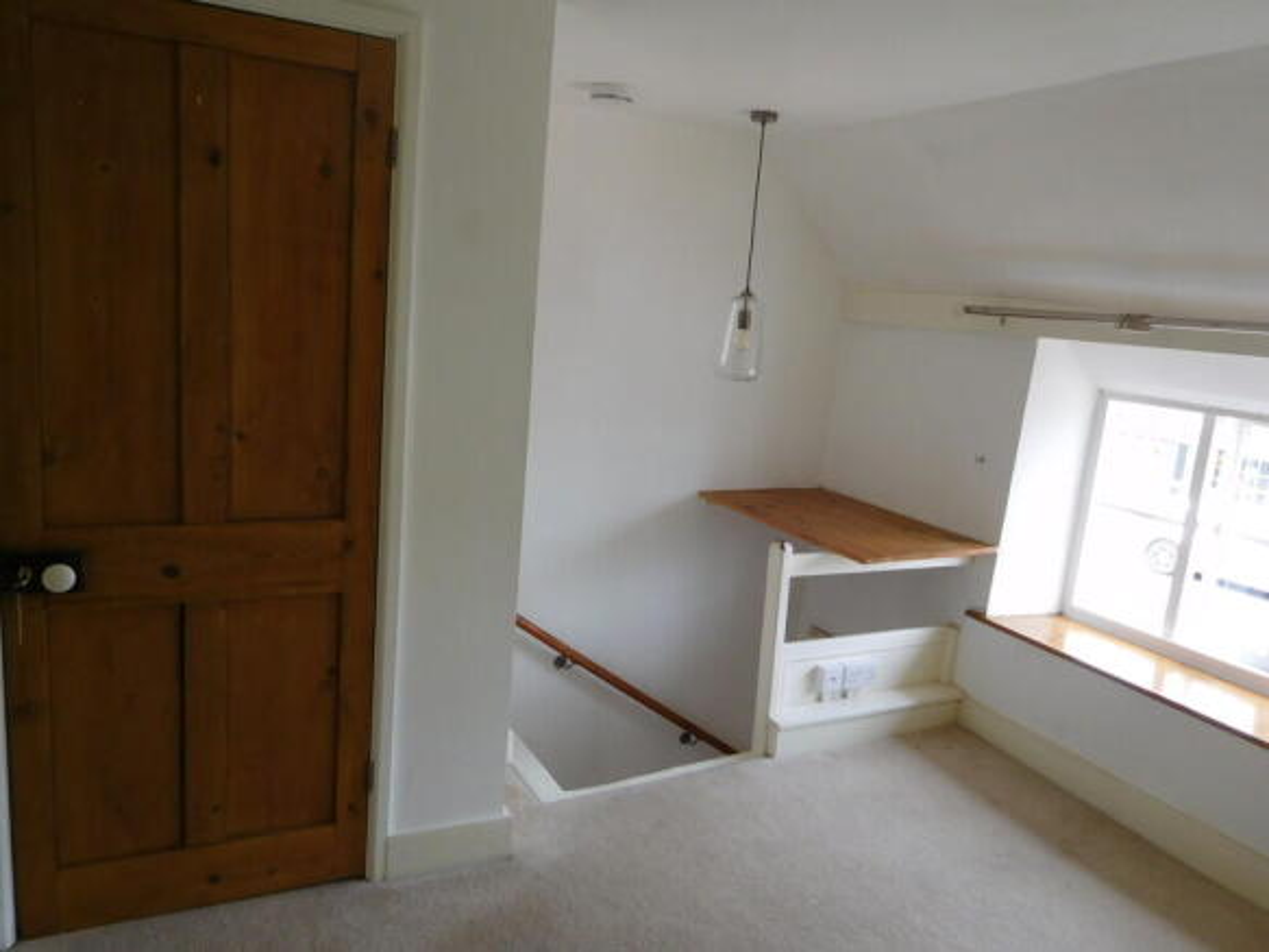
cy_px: 476
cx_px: 634
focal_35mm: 25
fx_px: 916
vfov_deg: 54.9
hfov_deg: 69.4
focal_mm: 4.5
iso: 125
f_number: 3.4
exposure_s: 1/50
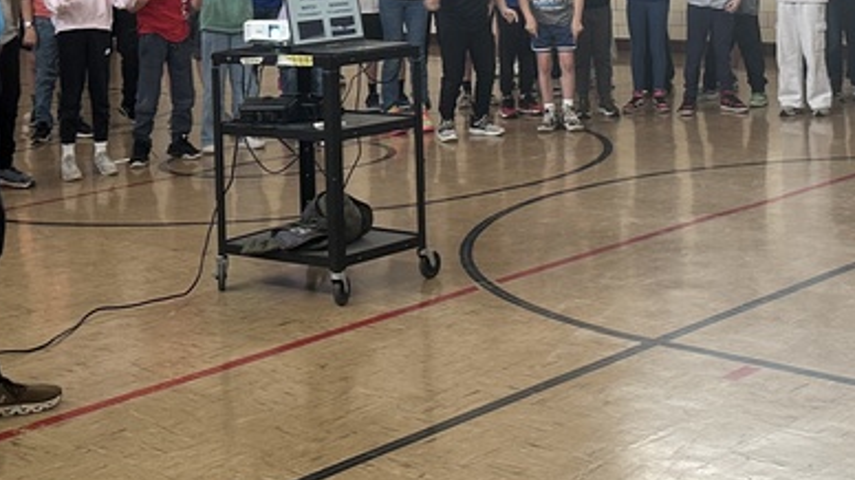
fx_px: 1564
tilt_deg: -0.5
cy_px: -24
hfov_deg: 30.5
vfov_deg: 17.0
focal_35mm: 69
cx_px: 529
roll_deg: +1.8
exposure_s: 1/60
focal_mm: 6.86
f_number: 1.78
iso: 125
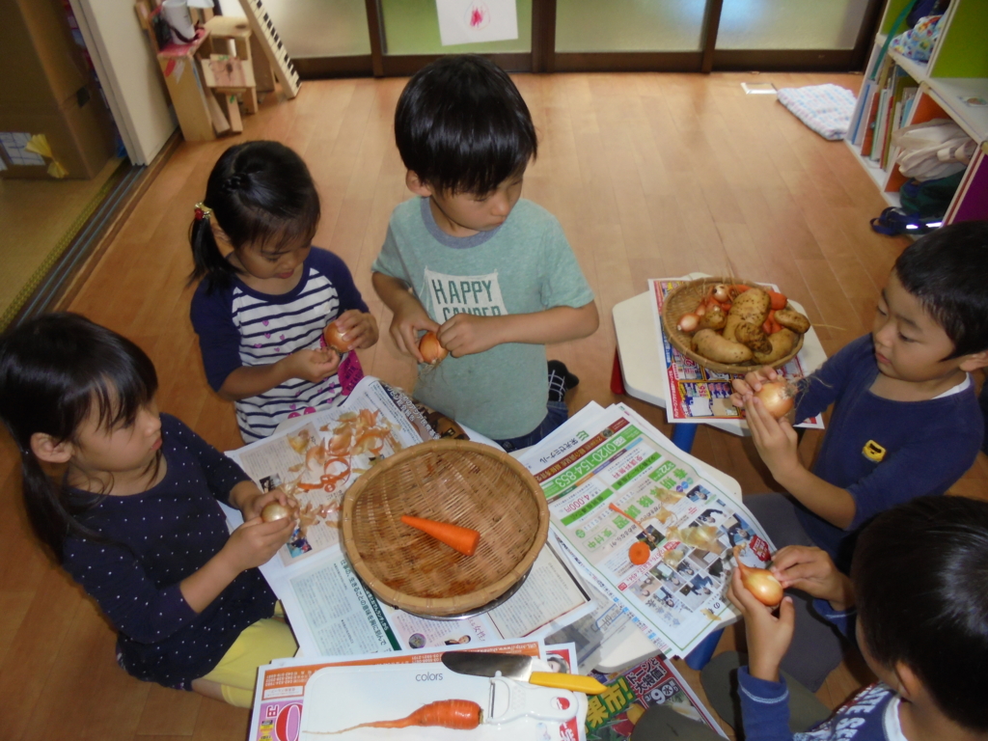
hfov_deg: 67.3
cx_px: 494
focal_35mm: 26
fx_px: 742
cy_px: 370
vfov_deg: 53.1
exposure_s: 1/30
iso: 200
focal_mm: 4.6
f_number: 3.5
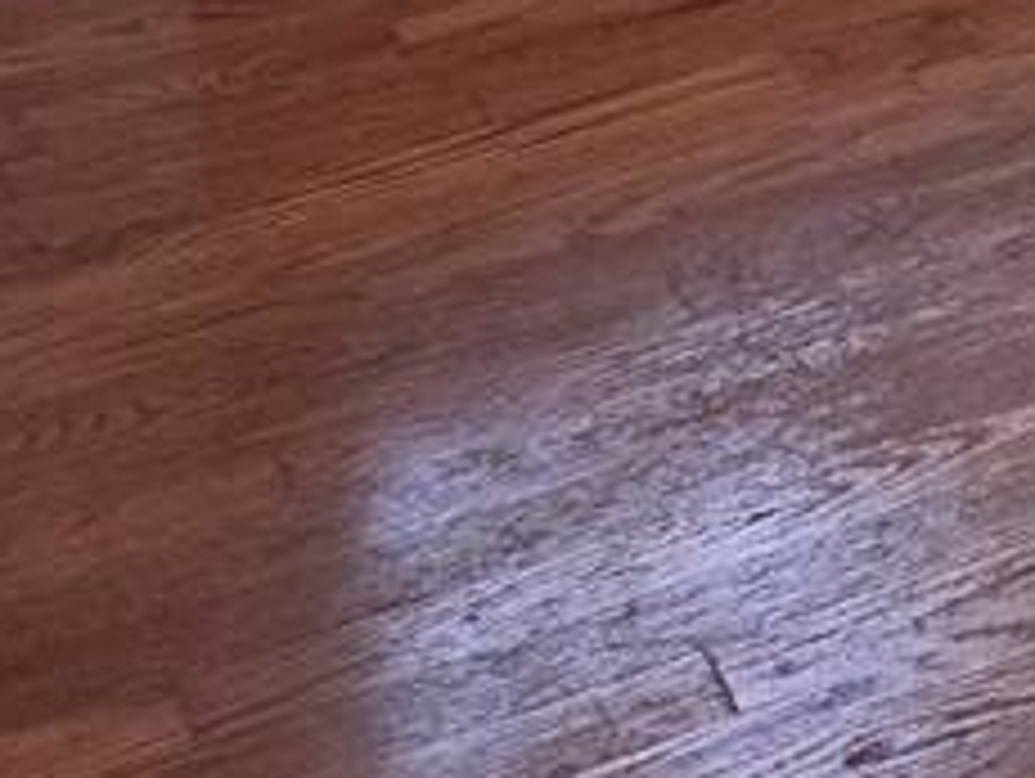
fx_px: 3831
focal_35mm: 128
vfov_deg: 9.9
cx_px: 2286
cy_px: -1205
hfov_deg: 12.7
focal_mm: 5.4
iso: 160
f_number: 1.8
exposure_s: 1/120
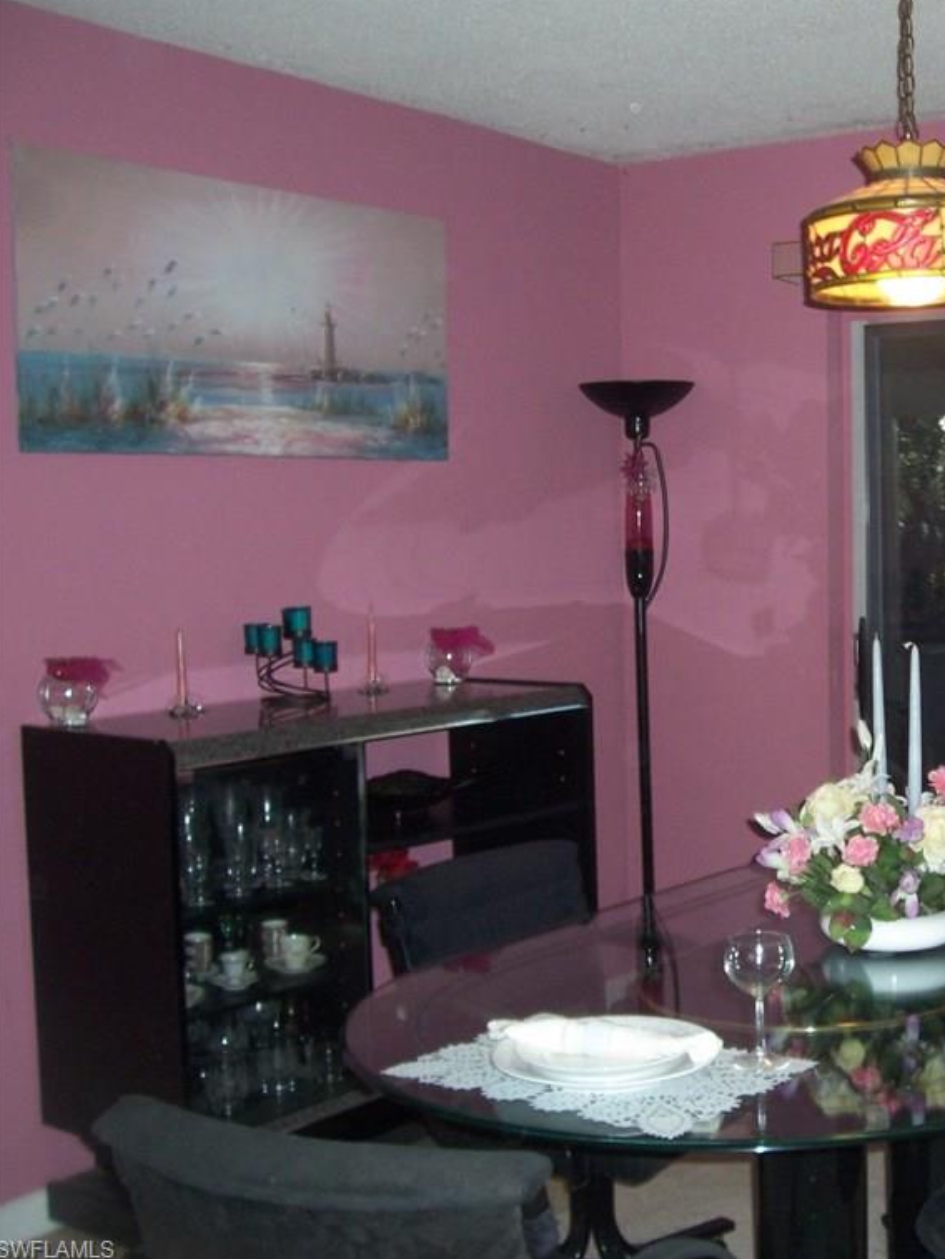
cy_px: 627
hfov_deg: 30.2
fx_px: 1674
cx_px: 844
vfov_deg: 41.2
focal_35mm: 46
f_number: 2.7
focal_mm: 5.6
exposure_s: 1/60
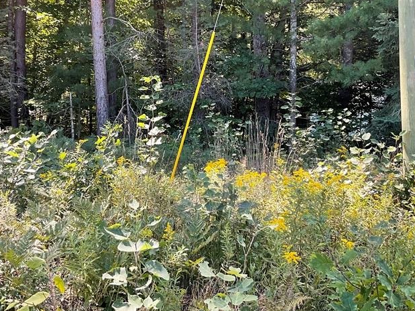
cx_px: 199
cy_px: 81
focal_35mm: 48
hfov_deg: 39.7
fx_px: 575
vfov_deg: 29.8
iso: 25
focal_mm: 3
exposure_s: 1/122
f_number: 1.8
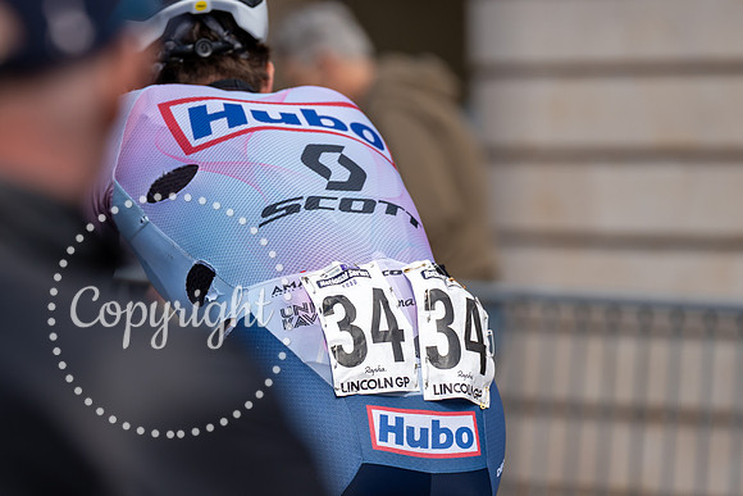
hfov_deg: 6.8
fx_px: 6293
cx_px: 177
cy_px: 373
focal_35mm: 305
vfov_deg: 4.5
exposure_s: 1/1000
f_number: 4
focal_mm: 200
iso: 320
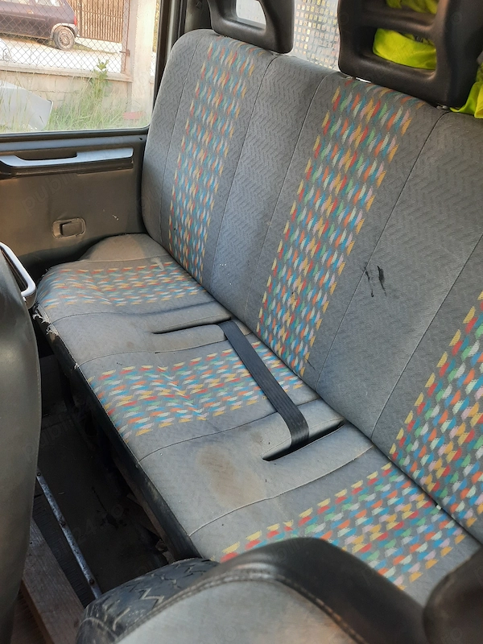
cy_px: 322
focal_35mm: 25
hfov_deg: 54.9
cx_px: 242
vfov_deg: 69.4
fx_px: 465
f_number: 2
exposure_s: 1/50
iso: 125
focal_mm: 4.6
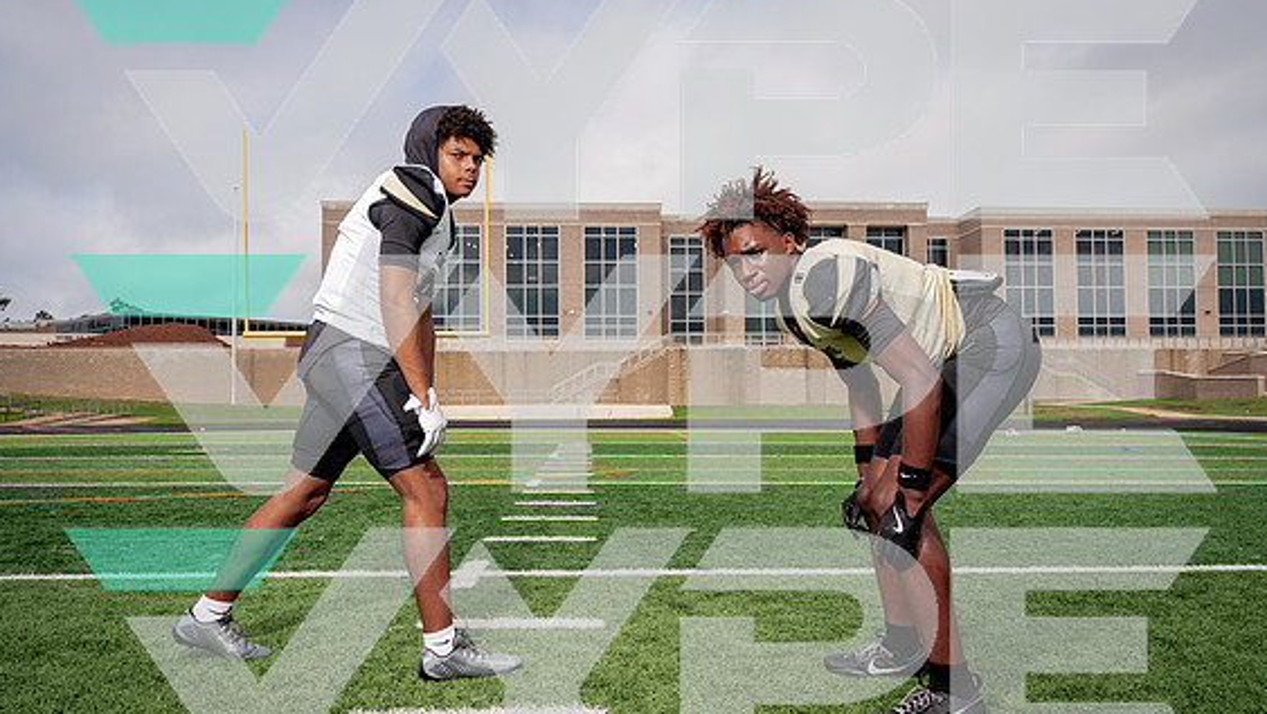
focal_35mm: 26
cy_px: 375
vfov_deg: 44.4
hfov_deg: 71.9
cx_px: 644
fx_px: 874
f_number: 6.3
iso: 400
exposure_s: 1/1600
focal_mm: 24
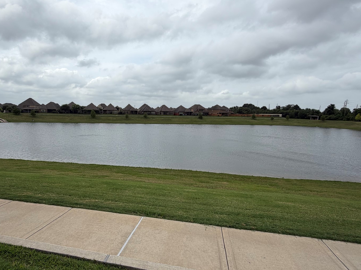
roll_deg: -1.1
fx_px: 219
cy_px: 147
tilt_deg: -9.2
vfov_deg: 63.3
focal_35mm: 21
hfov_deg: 78.5
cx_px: 153
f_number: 2.2
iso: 20
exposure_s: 1/1368
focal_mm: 2.22
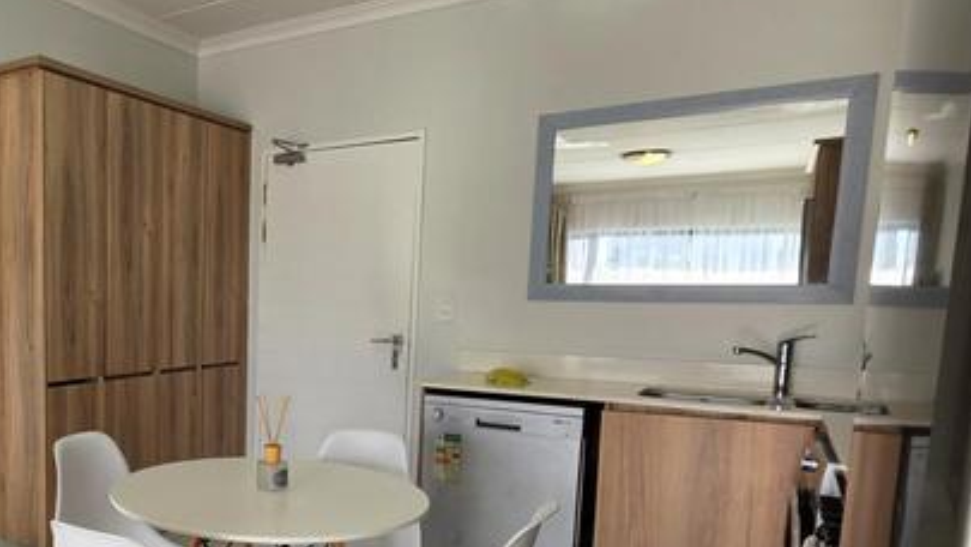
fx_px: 721
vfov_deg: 40.7
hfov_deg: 61.8
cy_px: 386
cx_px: 182
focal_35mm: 28
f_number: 1.9
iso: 50
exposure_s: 1/100
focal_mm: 2.2
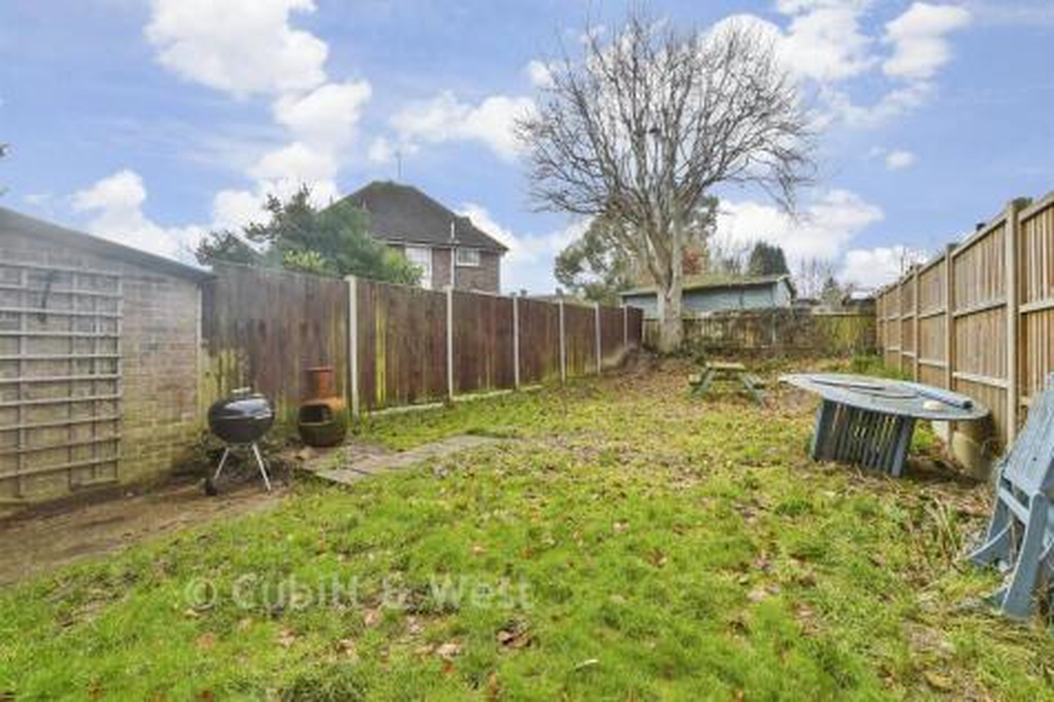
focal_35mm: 15
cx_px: 527
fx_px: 439
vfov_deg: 77.3
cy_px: 351
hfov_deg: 100.4
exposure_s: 1/100
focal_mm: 10
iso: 160
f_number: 8
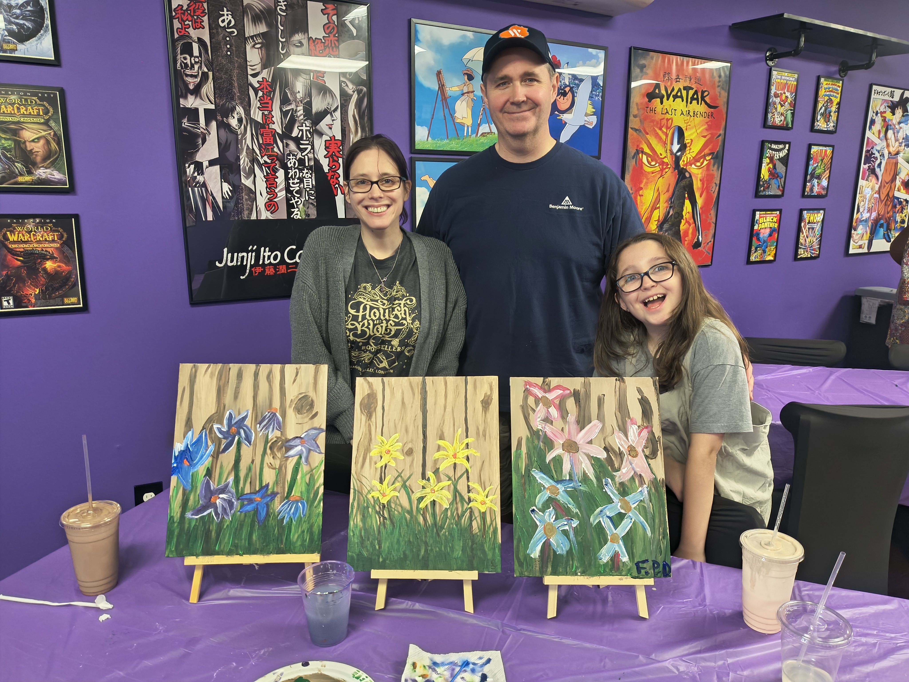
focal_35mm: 25
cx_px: 454
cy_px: 341
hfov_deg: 69.4
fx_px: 656
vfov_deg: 54.9
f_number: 1.7
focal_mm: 4.68
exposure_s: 1/60
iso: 963
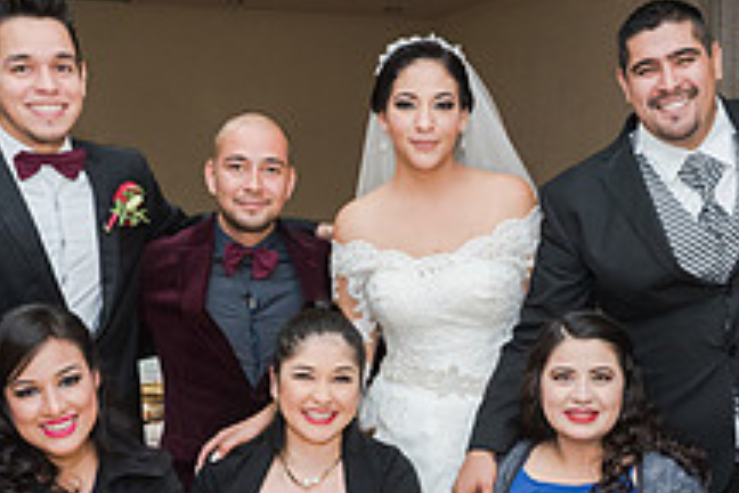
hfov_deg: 33.7
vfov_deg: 22.7
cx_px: 472
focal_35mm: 59
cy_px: 382
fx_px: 1211
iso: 1600
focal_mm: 22
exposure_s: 1/100
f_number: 4
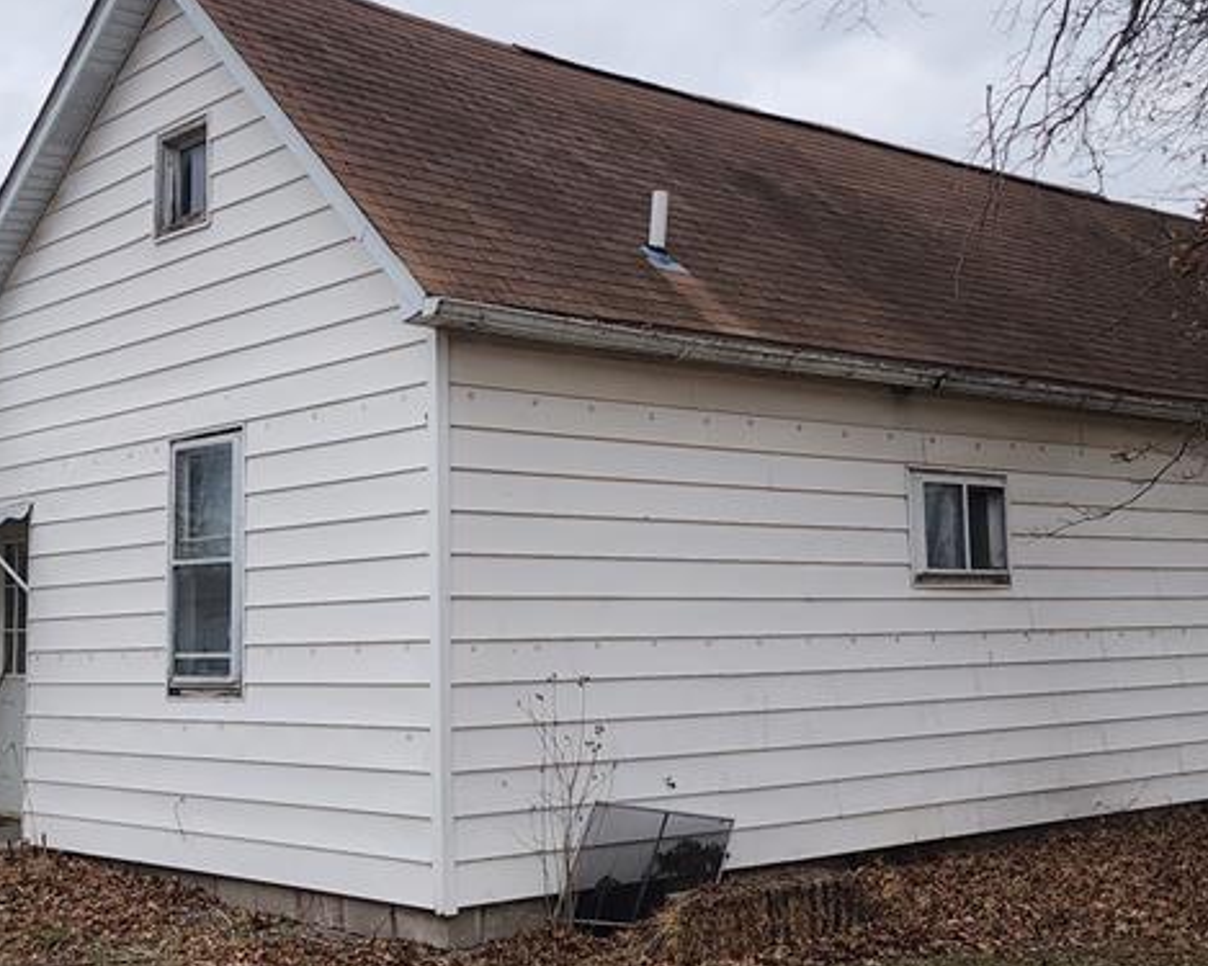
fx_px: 1751
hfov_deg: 38.0
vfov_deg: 30.8
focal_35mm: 49
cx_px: 513
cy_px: 484
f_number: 1.8
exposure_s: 1/310
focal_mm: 6.4
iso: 12
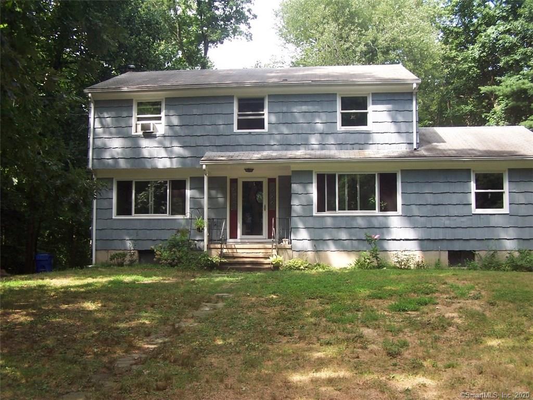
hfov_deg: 49.0
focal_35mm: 38
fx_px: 585
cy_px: 200
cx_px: 266
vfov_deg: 37.7
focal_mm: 6.3
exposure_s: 1/180
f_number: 2.8
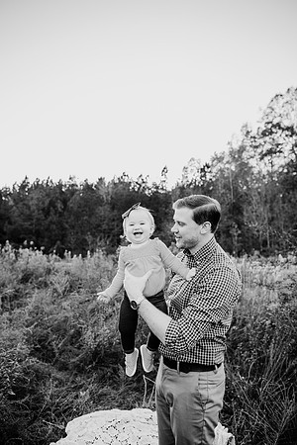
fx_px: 297
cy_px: 222
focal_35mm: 24
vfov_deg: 73.7
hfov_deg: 53.1
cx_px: 148
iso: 100
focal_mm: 24
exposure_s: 1/250
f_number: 2.8
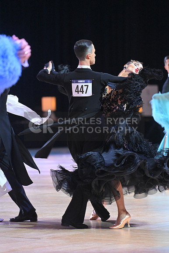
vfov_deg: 10.3
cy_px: 126
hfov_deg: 6.9
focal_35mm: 200
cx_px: 84
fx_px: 1407
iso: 4000
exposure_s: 1/400
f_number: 4
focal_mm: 200
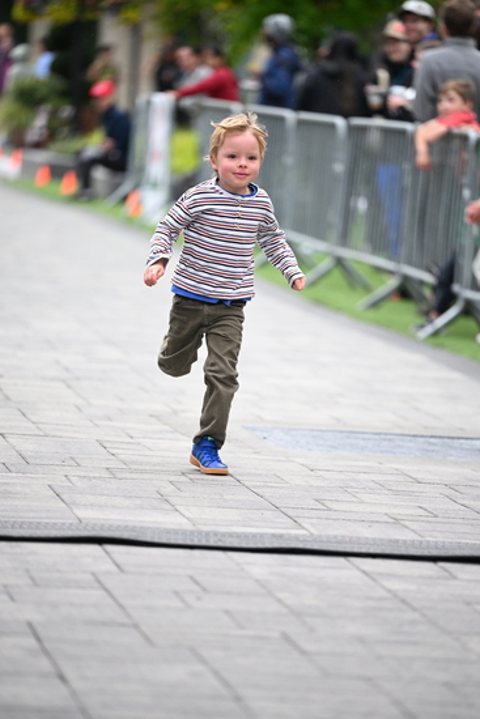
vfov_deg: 10.3
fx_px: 3997
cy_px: 360
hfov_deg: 6.9
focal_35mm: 200
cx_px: 240
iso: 1250
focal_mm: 200
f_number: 2.8
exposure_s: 1/1600
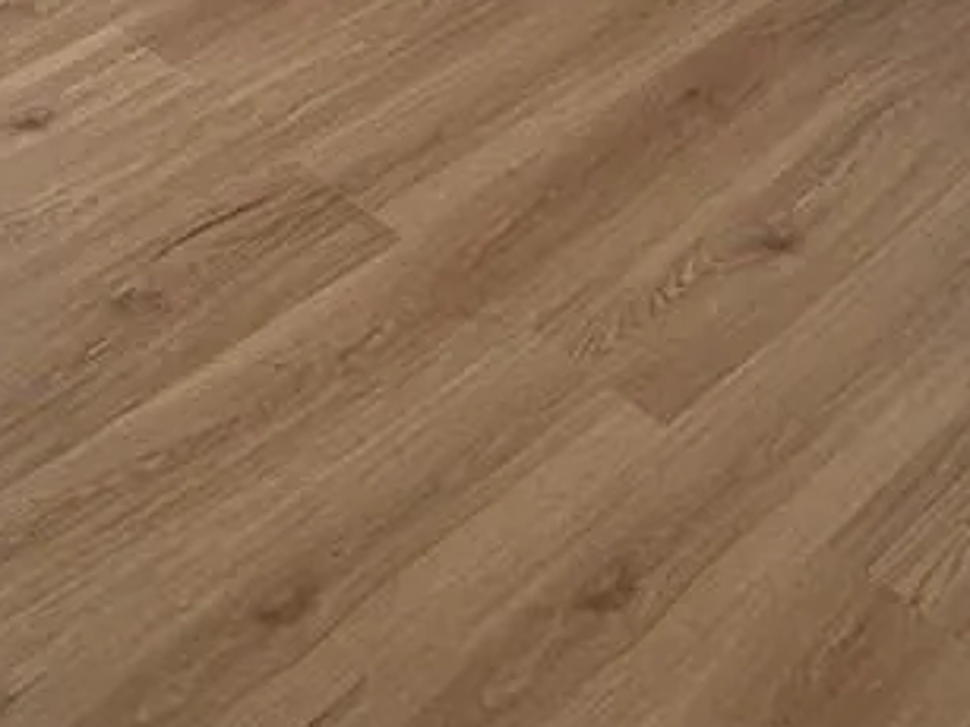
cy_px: -876
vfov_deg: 14.9
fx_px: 2045
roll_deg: -0.6
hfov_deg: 26.6
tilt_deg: -6.8
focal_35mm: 73
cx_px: 363
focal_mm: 2.22
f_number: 2.2
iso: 64
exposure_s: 1/128
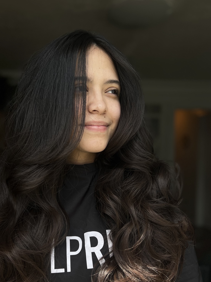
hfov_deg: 39.4
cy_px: 181
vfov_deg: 50.7
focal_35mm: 36
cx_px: 77
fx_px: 293
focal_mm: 5.7
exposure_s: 1/909
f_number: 1.5
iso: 50
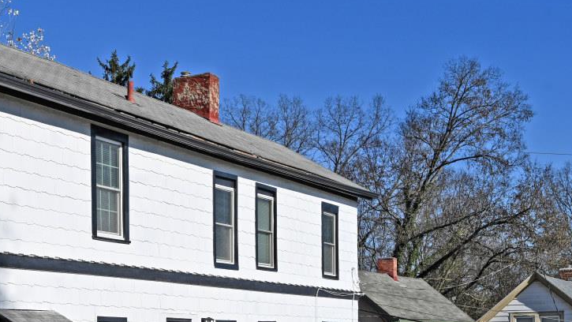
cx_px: 90
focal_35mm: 65
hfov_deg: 31.3
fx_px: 986
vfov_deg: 18.1
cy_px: 309
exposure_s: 1/640
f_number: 9
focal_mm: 30
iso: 100
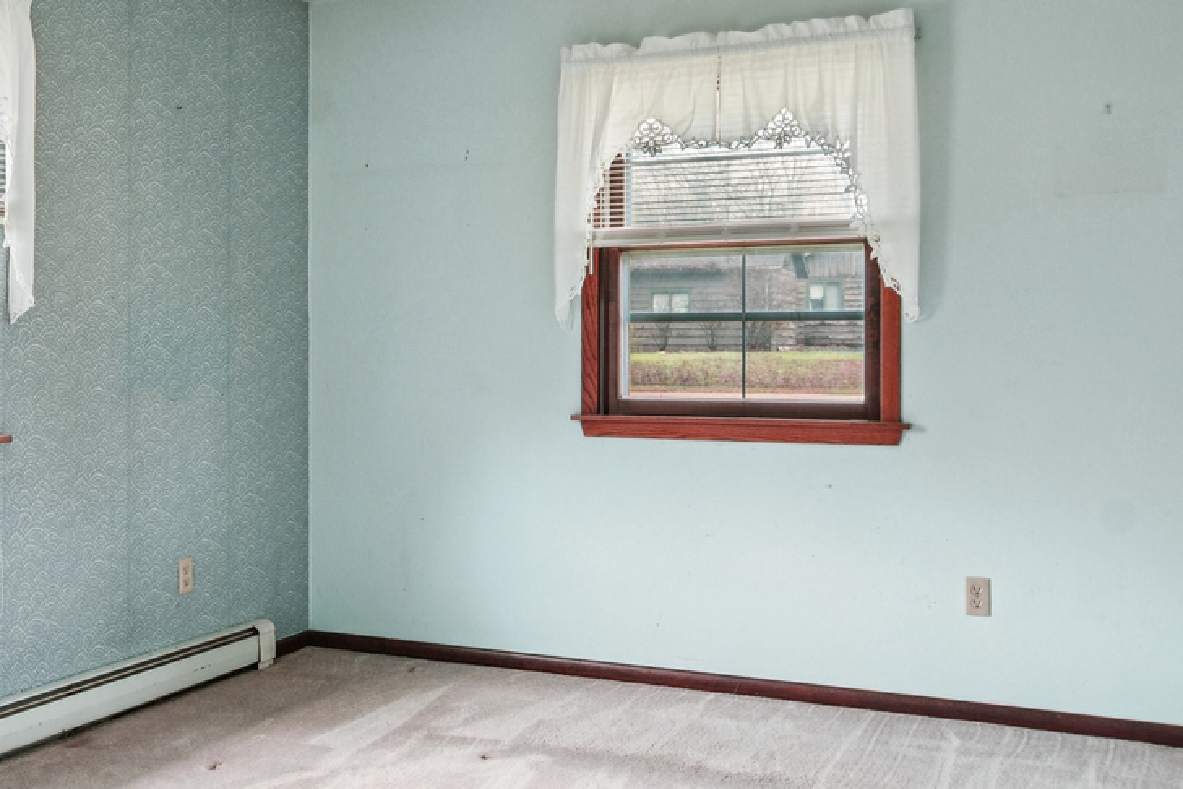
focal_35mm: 40
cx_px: 419
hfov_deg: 47.8
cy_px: 318
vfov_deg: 33.3
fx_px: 1314
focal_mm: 12
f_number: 8
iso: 400
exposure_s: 1/15
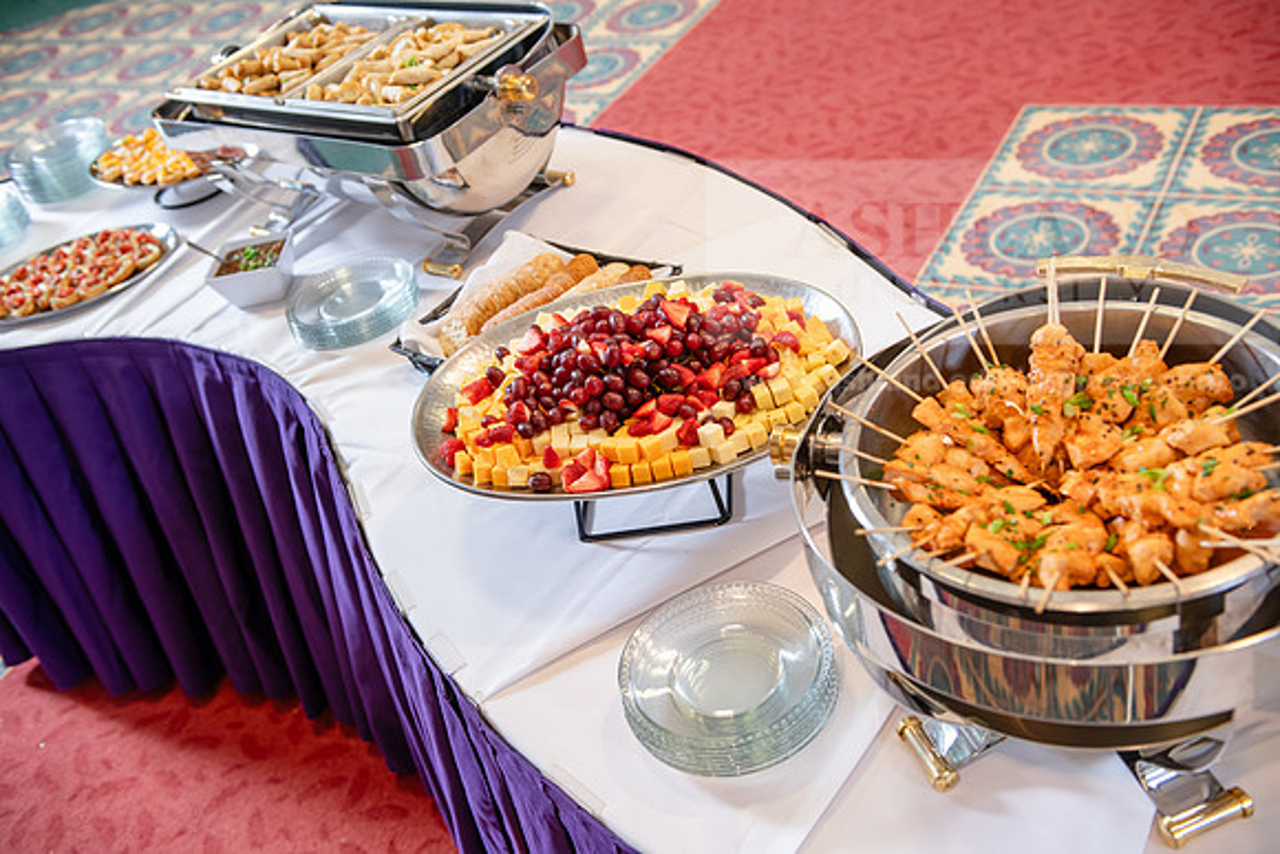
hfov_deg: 50.7
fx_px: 1351
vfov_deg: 35.1
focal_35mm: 38
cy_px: 427
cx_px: 640
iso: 500
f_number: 3.5
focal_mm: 38
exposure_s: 1/80
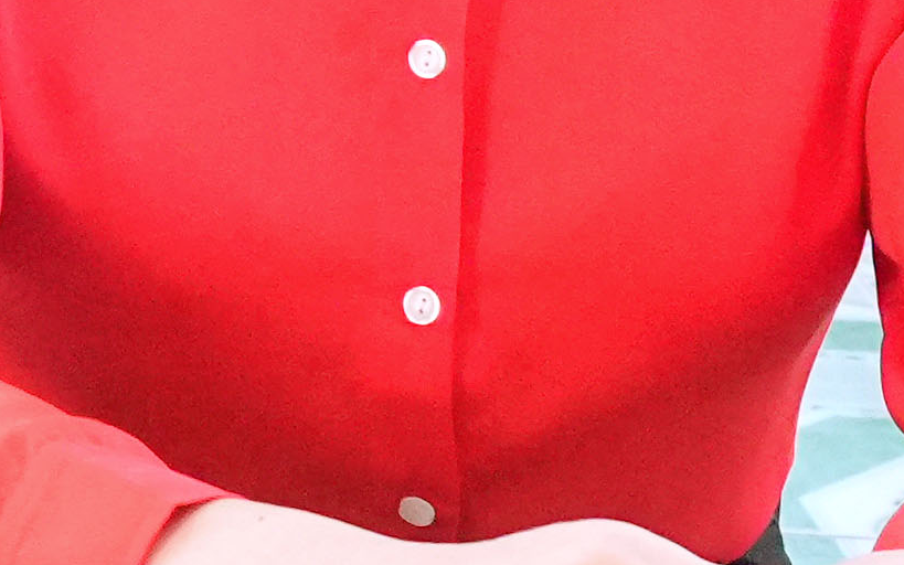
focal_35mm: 243
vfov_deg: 5.2
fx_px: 5984
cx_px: -859
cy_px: -775
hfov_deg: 8.2
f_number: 5.6
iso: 2500
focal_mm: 21
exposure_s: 1/50
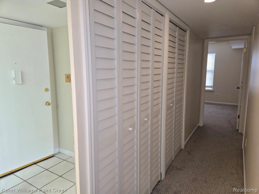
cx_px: 130
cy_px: 97
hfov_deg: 73.9
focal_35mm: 23
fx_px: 172
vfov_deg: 58.9
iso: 125
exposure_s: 1/60
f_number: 1.8
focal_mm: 5.4
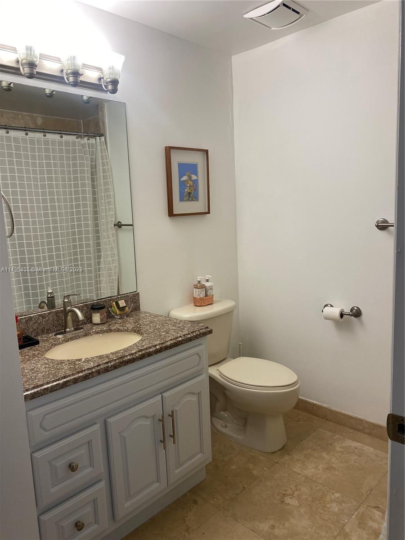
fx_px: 406
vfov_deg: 67.3
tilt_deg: -7.6
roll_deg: +1.7
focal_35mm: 26
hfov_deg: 53.1
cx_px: 202
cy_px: 270
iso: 80
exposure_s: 1/120
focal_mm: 4.25
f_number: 1.8
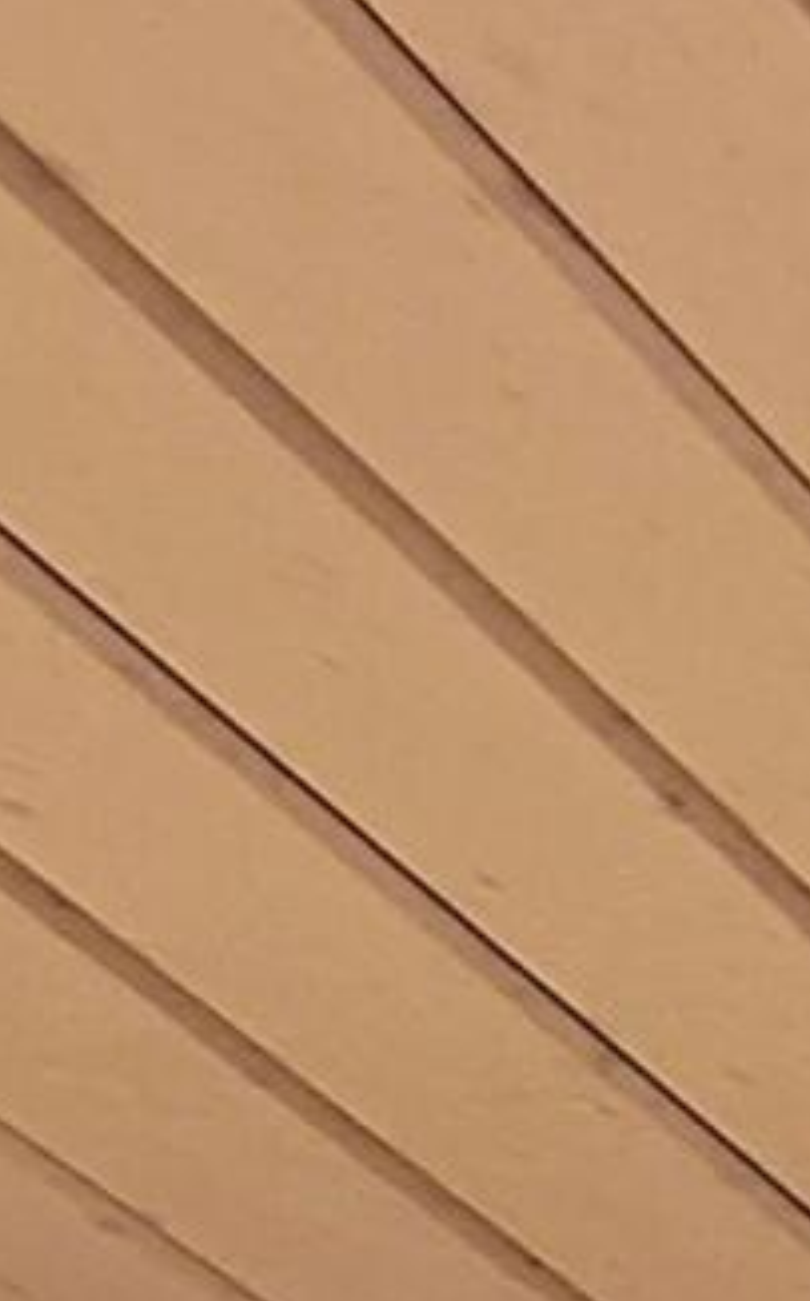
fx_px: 4498
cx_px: 3539
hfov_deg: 6.9
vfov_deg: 12.3
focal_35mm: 127
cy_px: 3316
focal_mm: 1.74
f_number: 2.2
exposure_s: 1/246
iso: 50
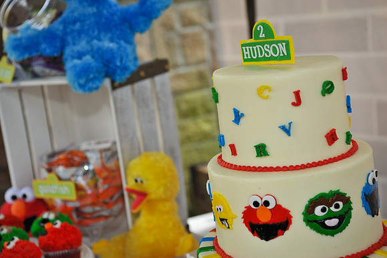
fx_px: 752
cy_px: 129
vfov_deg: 19.4
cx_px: 194
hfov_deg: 28.9
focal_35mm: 70
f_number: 5.6
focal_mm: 70
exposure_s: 1/160
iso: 640
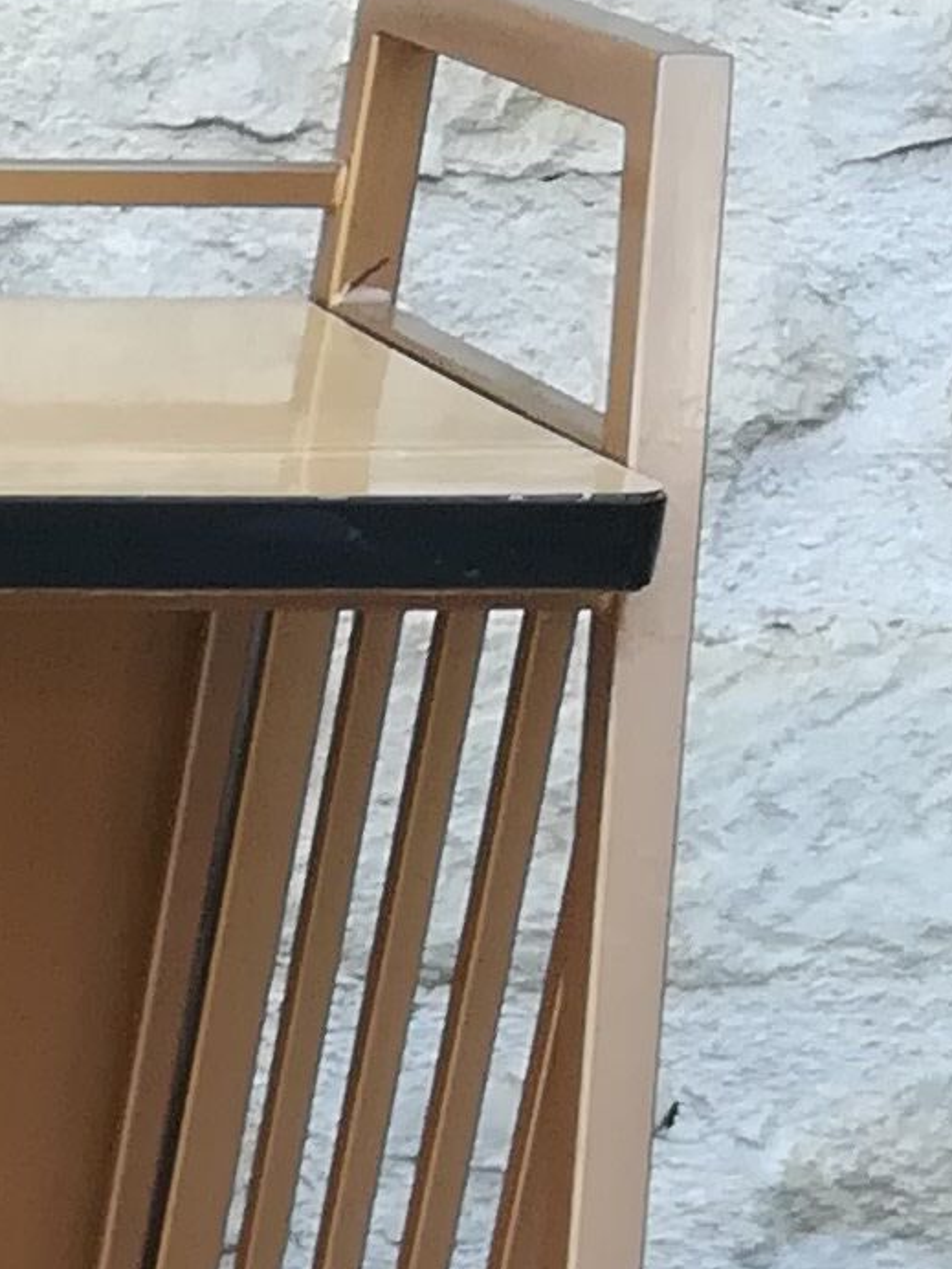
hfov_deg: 8.7
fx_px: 5464
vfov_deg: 12.2
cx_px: -1590
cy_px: 2243
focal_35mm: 149
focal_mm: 3.83
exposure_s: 1/100
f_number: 2.2
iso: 80
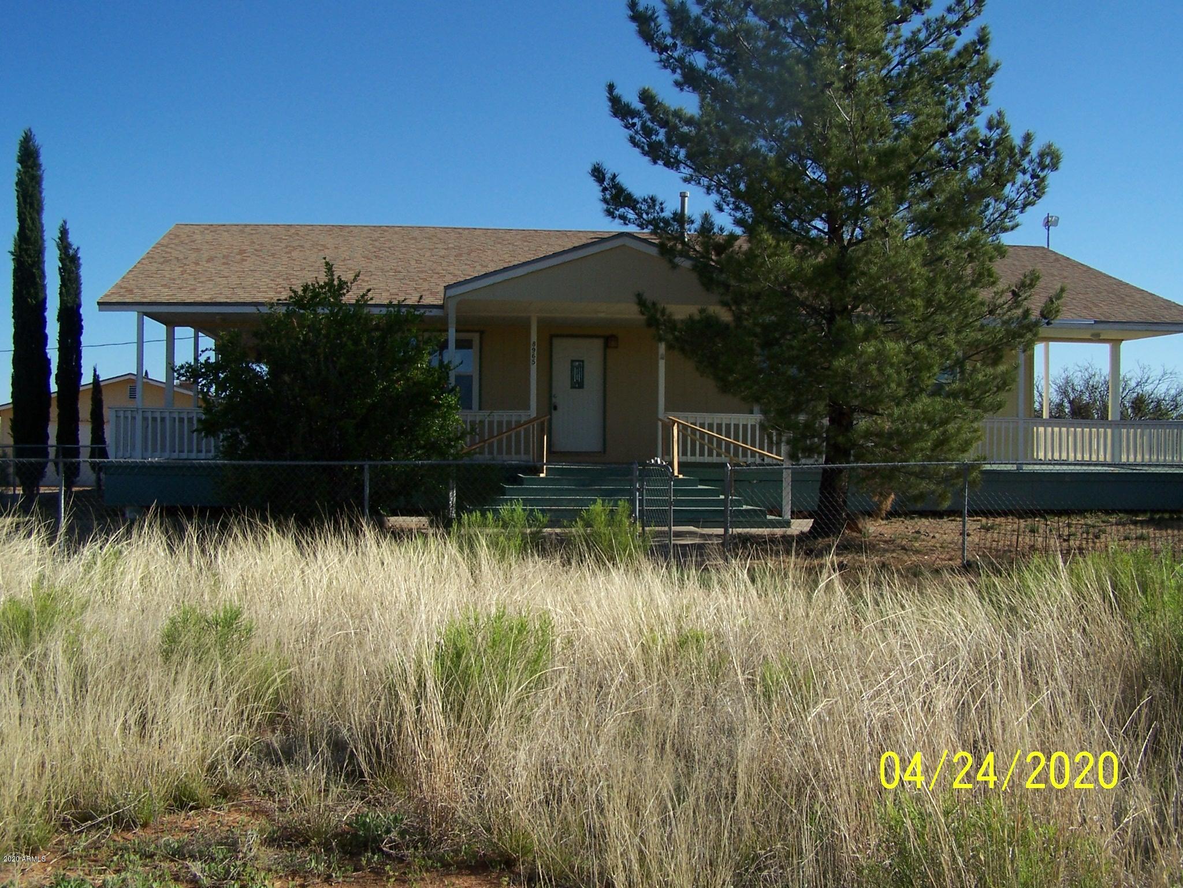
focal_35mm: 38
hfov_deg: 49.0
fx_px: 1299
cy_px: 444
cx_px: 592
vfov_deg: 37.7
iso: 80
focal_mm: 6.3
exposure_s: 1/1000
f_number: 4
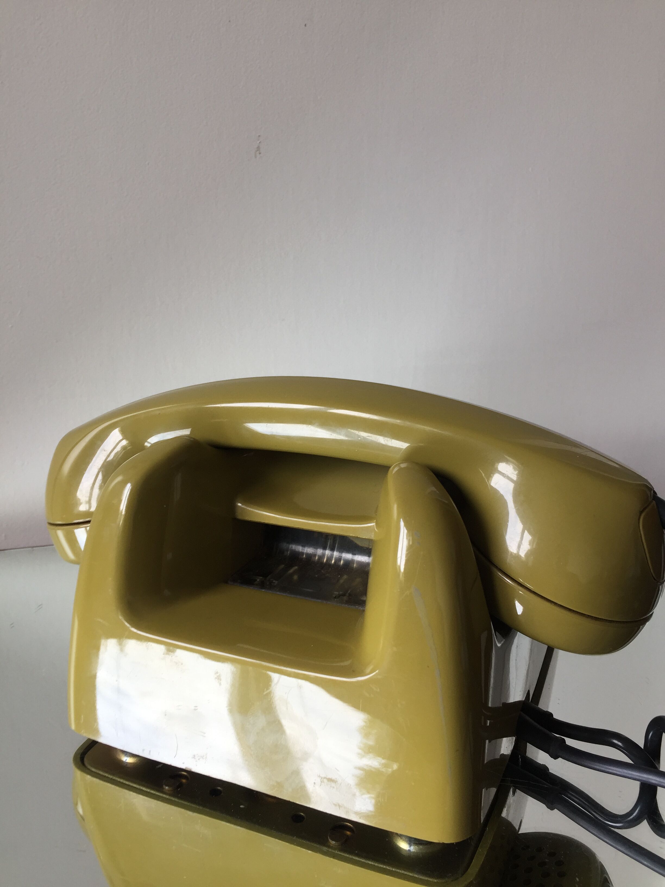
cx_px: 332
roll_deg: +0.1
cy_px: 444
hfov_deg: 48.2
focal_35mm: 29
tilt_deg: -14.9
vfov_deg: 61.7
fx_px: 743
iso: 40
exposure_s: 1/50
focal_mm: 4.15
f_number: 2.2
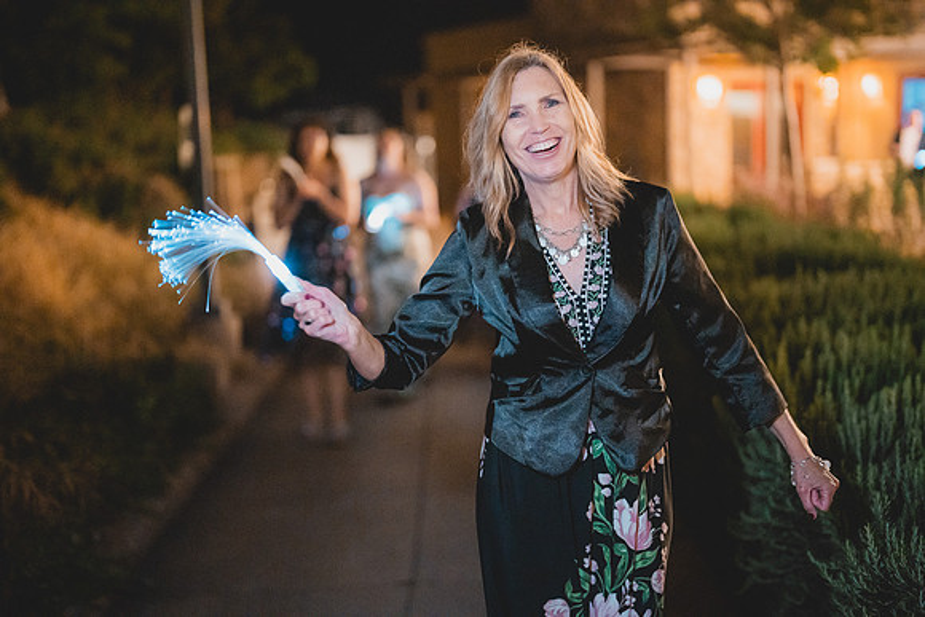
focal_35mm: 50
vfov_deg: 27.0
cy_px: 308
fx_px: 1285
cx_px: 462
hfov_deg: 39.6
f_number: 1.2
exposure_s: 1/250
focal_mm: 50
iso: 8000
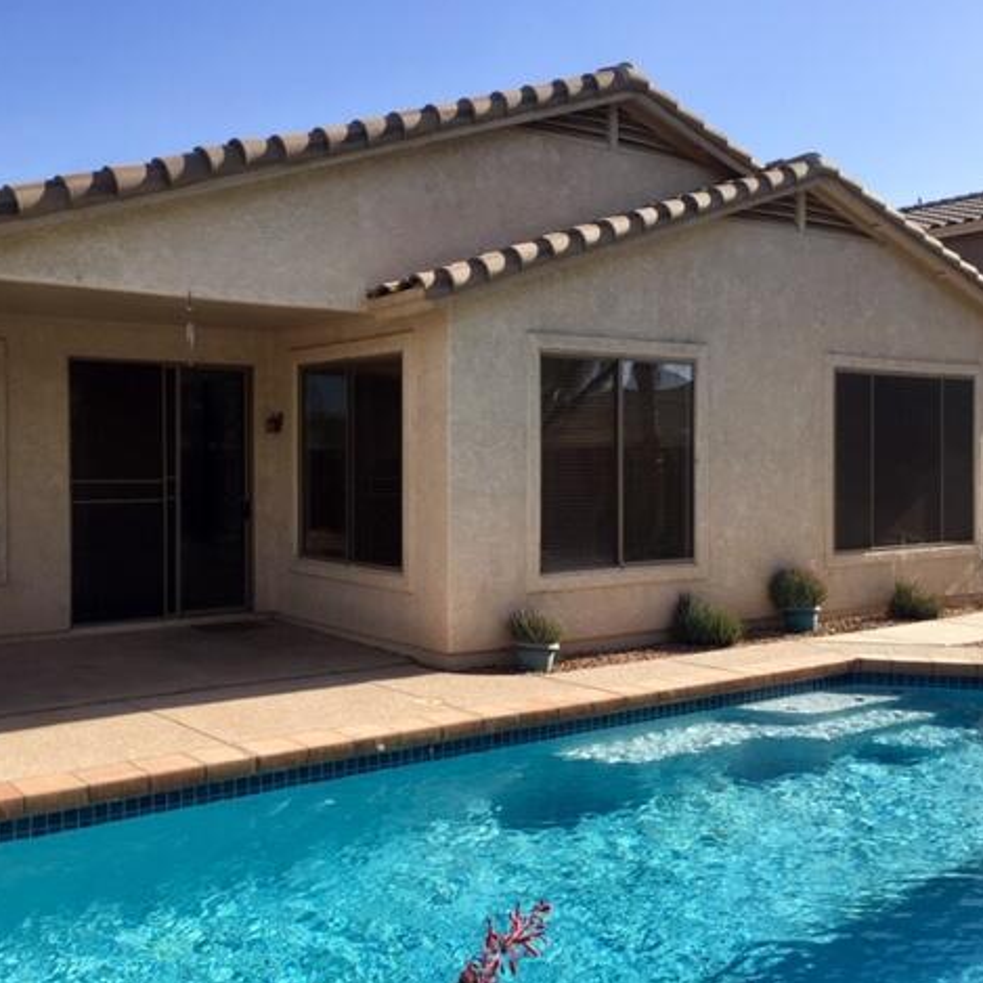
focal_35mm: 35
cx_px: 425
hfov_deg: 47.1
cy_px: 493
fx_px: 1124
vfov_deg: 47.2
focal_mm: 4.15
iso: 32
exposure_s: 1/1522
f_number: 2.2
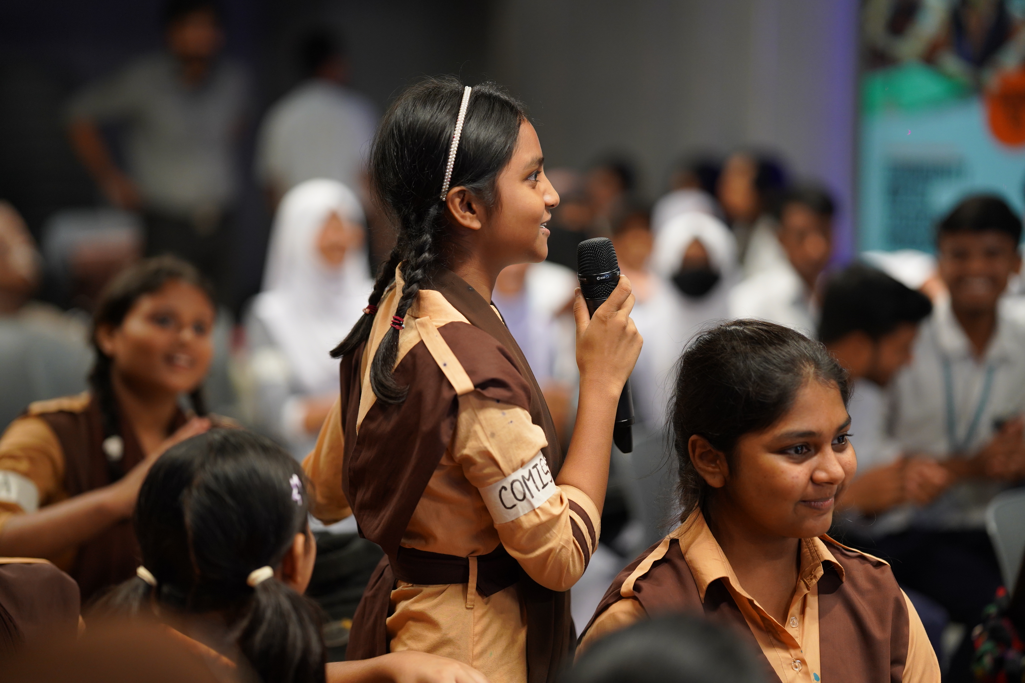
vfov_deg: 16.1
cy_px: 342
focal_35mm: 85
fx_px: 2420
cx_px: 512
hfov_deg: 23.9
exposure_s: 1/400
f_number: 1.4
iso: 1250
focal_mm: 85
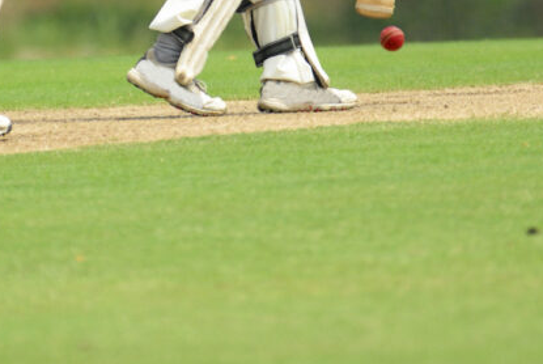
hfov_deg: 1.3
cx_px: 182
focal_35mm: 1555
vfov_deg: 0.9
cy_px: -77
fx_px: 23488
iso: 250
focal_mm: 420
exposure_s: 1/1600
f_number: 4
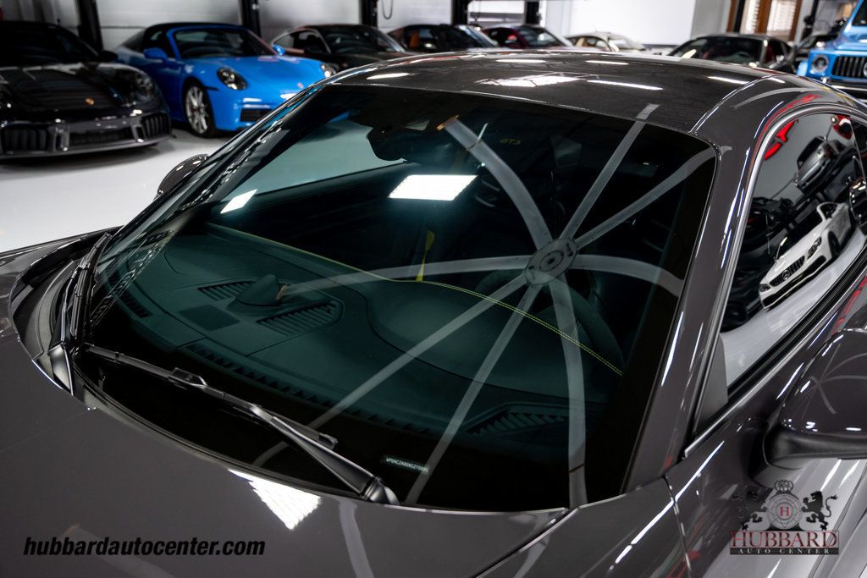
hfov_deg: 64.5
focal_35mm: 28
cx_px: 434
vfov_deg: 45.7
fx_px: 686
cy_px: 289
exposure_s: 1/60
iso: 800
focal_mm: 28.5
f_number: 4
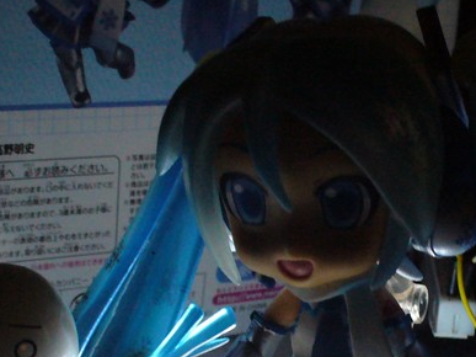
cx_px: 332
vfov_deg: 14.9
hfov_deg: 19.9
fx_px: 1347
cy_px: 324
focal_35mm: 98
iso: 200
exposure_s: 1/8
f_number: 2.8
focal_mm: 6.1
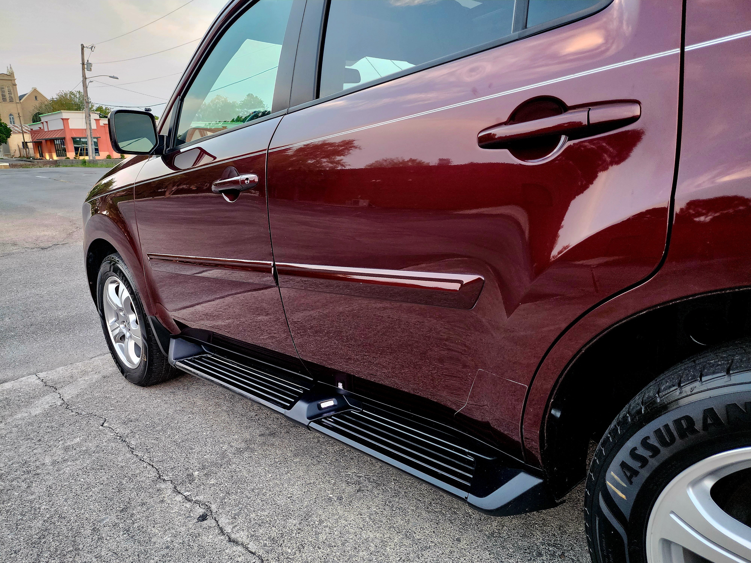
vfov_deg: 58.9
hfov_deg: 73.9
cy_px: 282
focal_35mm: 23
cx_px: 376
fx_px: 499
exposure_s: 1/120
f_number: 1.8
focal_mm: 6.4
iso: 400
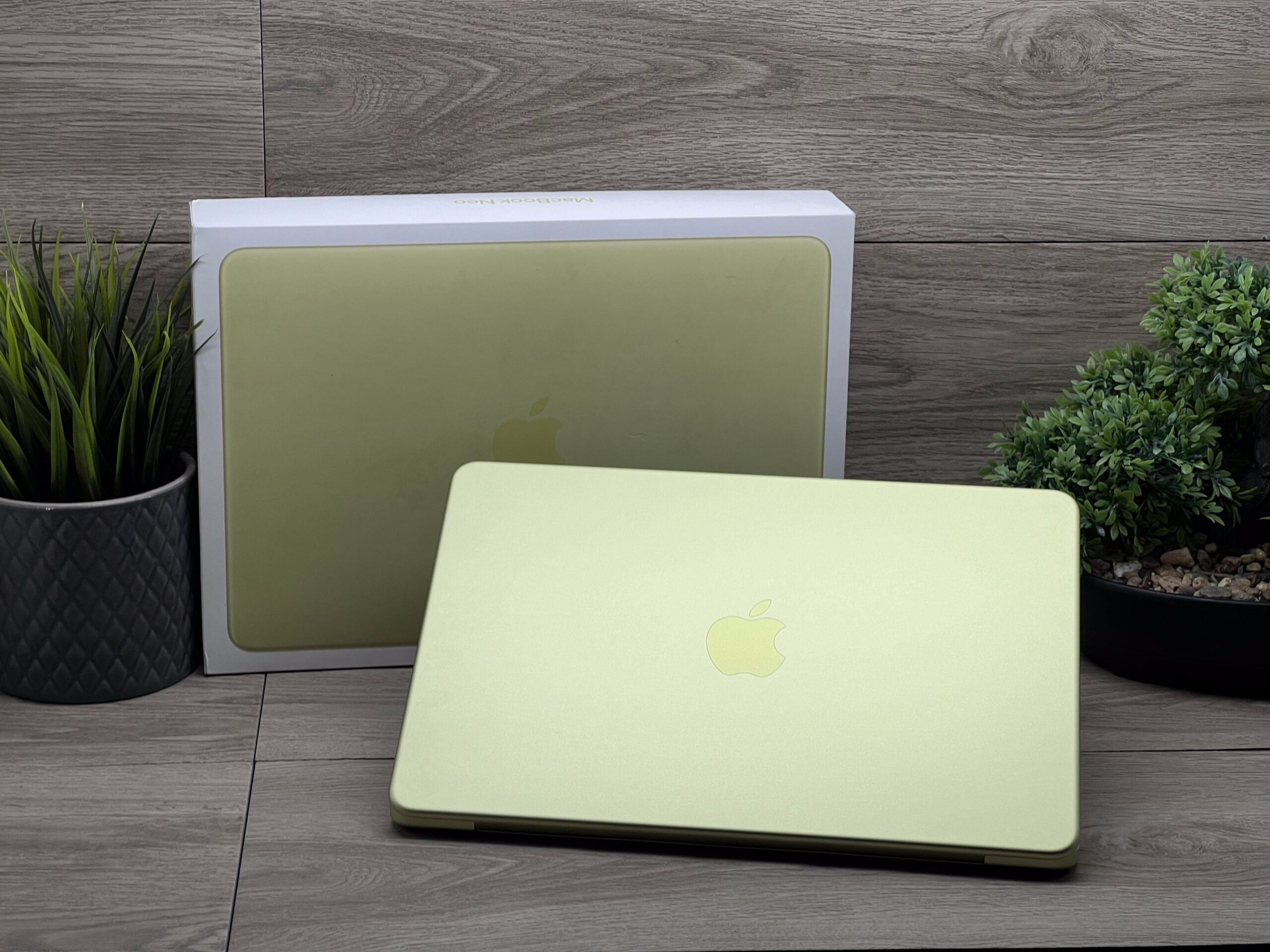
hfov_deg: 25.3
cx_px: 635
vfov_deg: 19.1
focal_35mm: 77
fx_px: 2825
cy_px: 476
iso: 32
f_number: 2.8
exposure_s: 1/103
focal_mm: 9
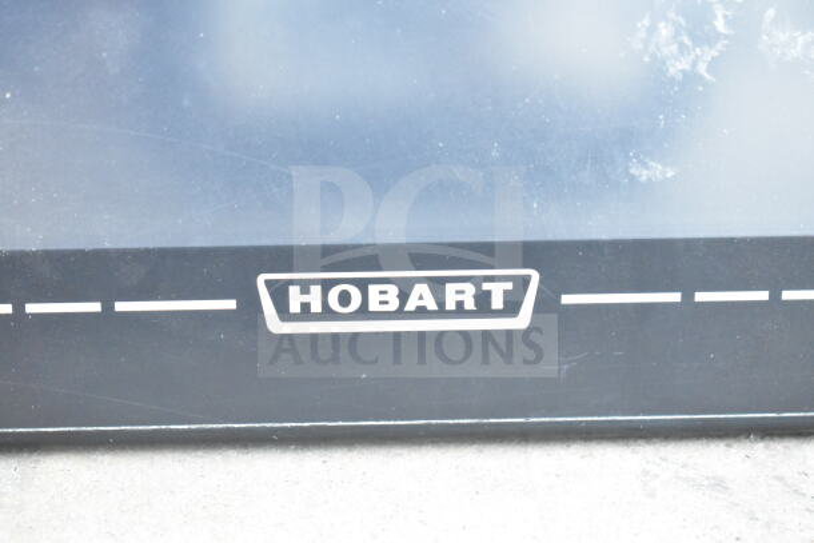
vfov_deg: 16.6
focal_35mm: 82
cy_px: 272
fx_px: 1866
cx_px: 407
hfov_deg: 24.6
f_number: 5.6
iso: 10000
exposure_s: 1/100
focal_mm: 55
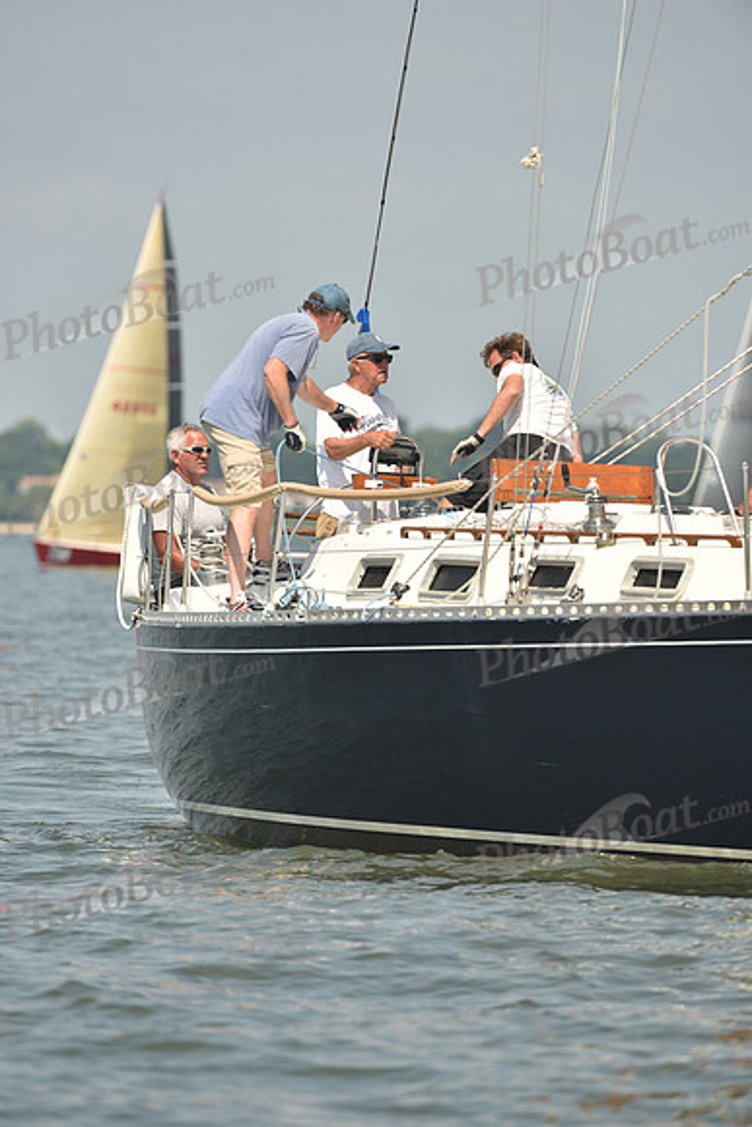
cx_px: 376
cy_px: 564
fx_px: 12525
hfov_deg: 3.4
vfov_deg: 5.2
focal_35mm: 400
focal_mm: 400
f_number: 7.1
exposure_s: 1/1250
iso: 320
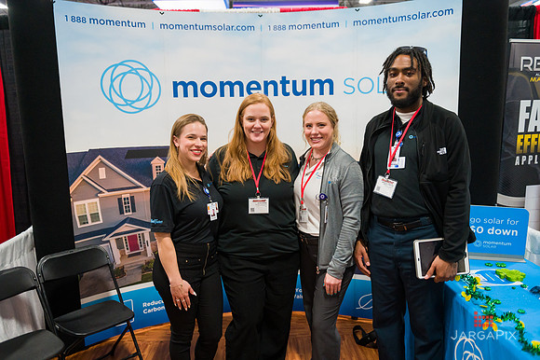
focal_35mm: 29
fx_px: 435
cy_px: 180
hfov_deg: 63.7
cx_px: 270
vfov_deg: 44.9
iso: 3200
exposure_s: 1/400
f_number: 3.2
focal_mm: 29
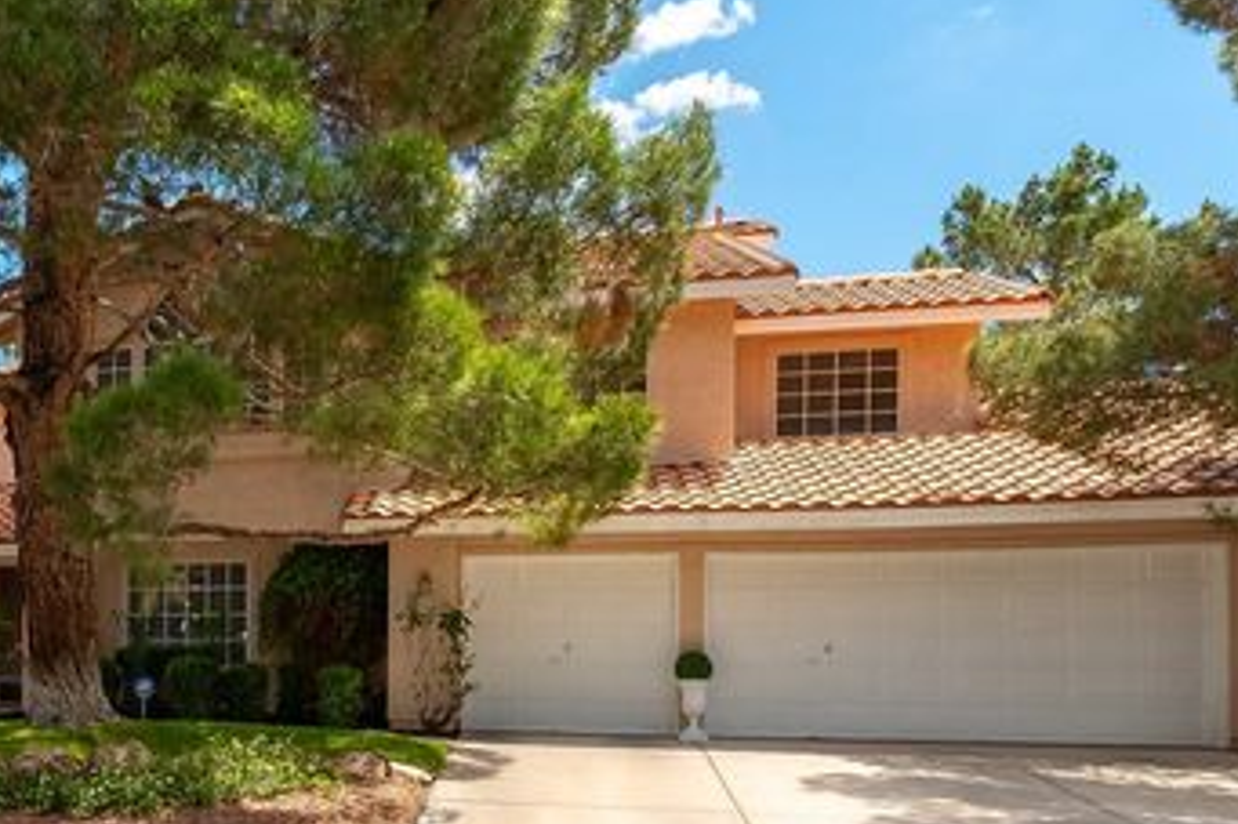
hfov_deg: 78.6
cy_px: 343
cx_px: 599
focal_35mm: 22
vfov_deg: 56.9
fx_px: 756
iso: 400
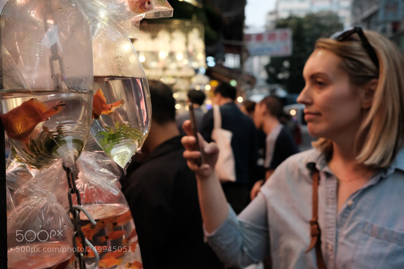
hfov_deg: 54.4
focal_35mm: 35
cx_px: 202
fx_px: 393
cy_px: 134
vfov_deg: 37.9
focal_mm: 23
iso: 4000
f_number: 4
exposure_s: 1/1000
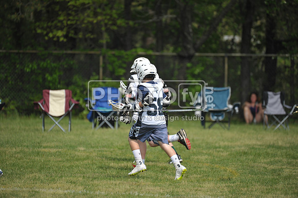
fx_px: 2813
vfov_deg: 4.0
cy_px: 99
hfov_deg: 6.1
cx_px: 149
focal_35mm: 340
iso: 640
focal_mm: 340
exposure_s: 1/4000
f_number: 4
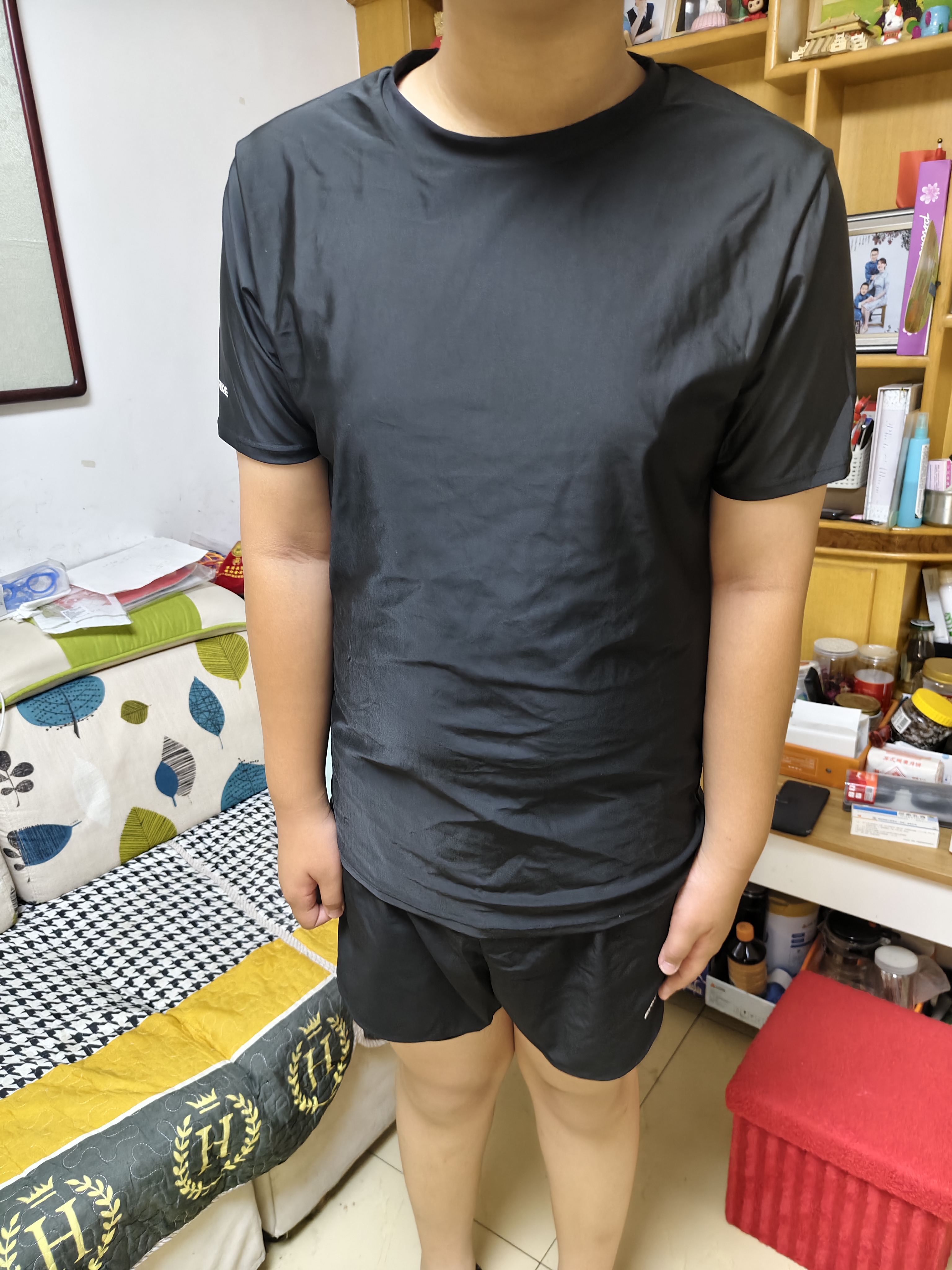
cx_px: 476
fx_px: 843
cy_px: 635
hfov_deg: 58.9
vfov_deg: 73.9
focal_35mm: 23
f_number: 1.88
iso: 526
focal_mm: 5.56
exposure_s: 1/33.3
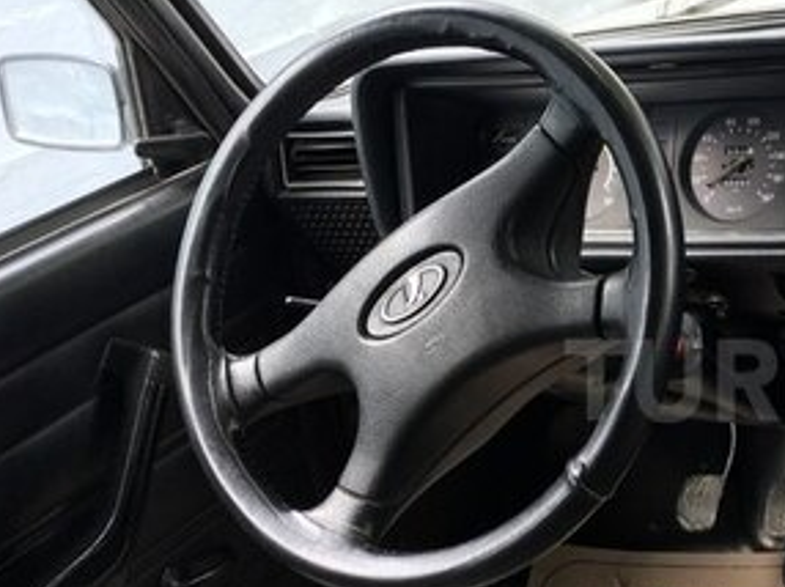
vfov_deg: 21.8
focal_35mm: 67
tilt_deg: -25.6
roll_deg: +9.5
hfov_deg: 26.8
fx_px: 1518
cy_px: 380
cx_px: 845
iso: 25
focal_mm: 4.15
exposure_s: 1/50
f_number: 2.2
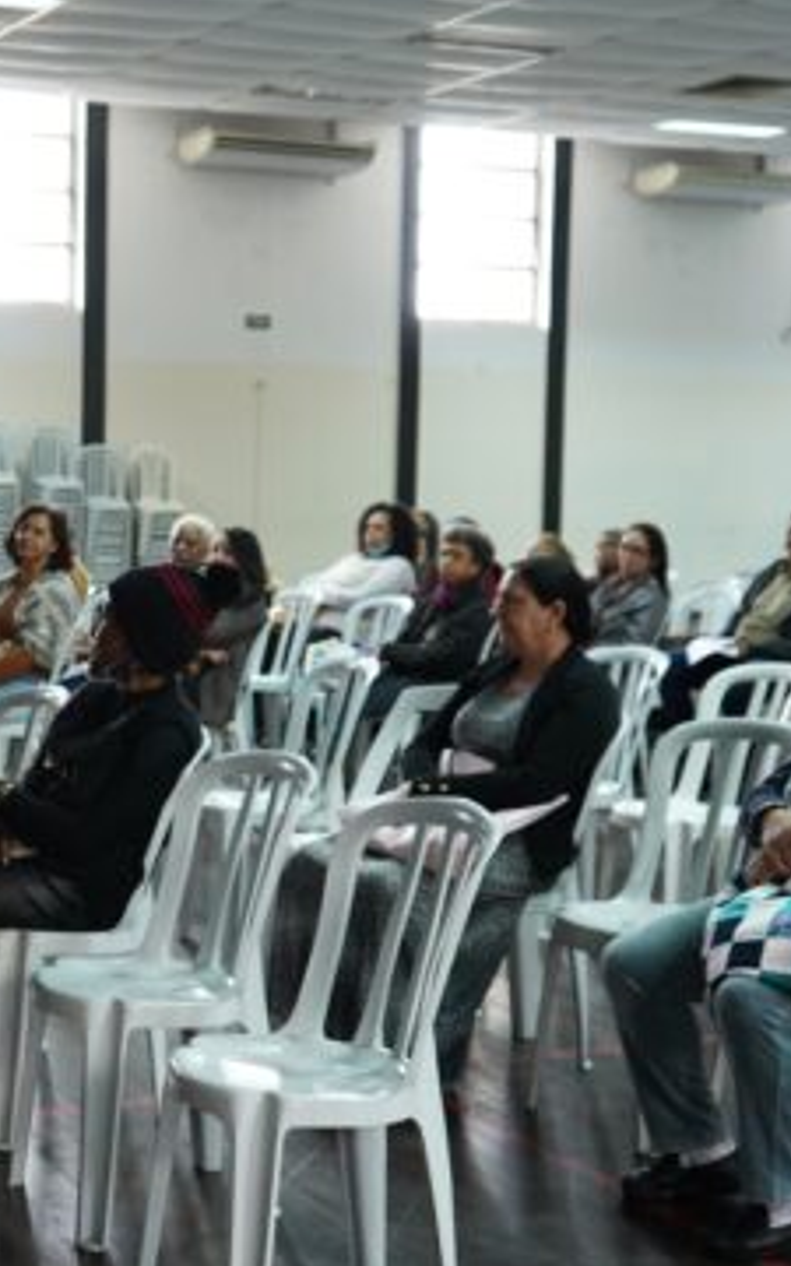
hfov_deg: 21.4
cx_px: 39
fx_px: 2035
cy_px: 631
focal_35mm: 59
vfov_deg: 34.5
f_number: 4.5
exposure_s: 1/60
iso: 3200
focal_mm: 38
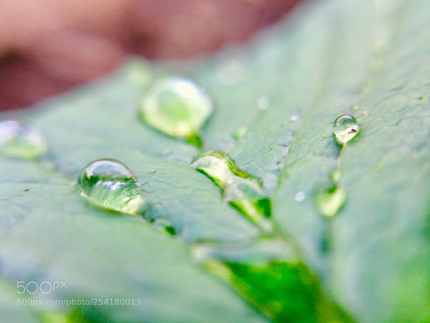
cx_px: 215
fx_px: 360
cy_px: 162
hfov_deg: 61.7
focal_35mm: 29
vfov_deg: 48.2
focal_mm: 4.15
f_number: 2.2
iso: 40
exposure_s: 1/50
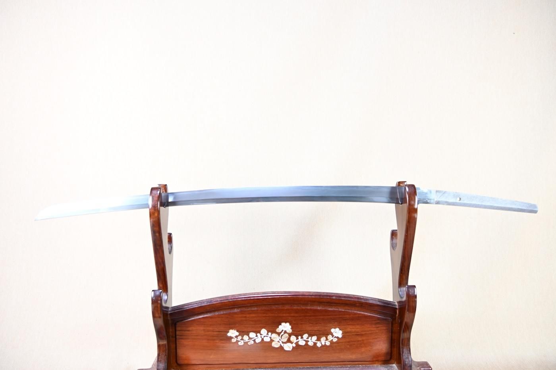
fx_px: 440
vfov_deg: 45.7
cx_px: 278
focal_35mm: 28
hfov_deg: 64.6
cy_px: 185
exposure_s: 1/2
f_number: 3.5
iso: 100
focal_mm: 19
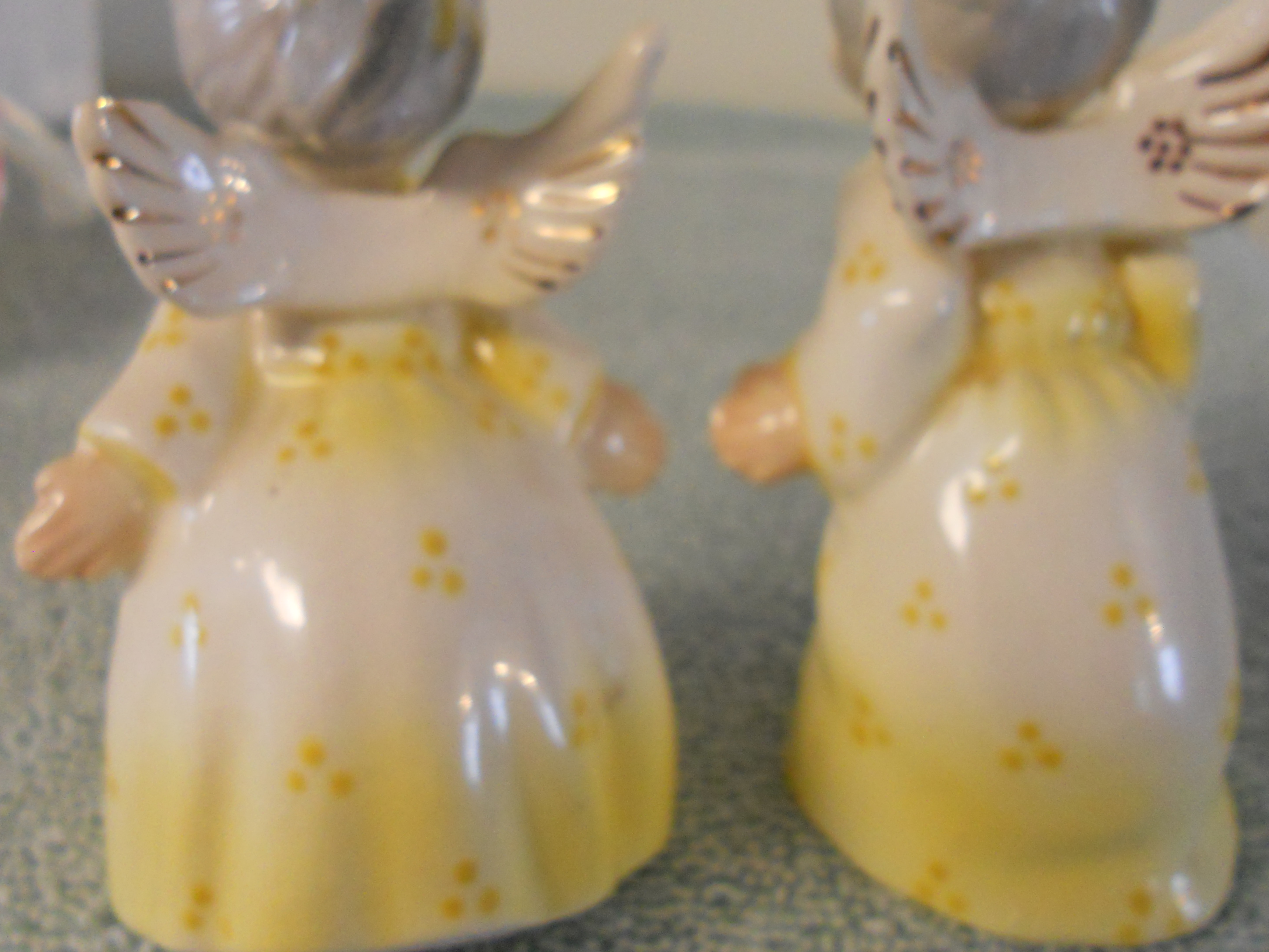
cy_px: 373
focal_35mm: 44
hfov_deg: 42.9
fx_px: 1613
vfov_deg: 32.8
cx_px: 655
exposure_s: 1/30
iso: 400
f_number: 3.5
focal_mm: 5.8
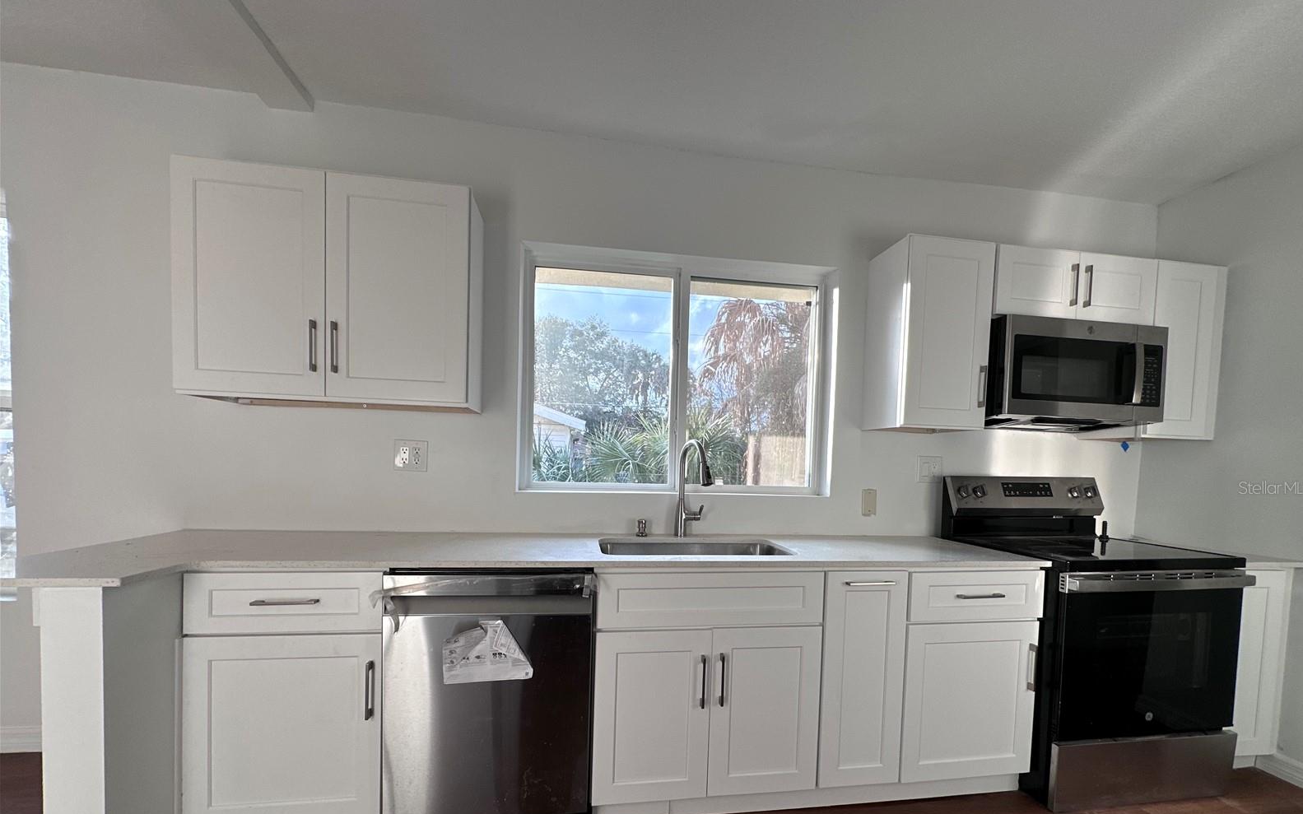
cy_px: 487
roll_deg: -2.1
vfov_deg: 74.0
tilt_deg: -2.9
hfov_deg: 101.5
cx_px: 658
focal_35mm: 15
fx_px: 533
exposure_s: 1/113
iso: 40
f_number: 2.2
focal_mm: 2.22
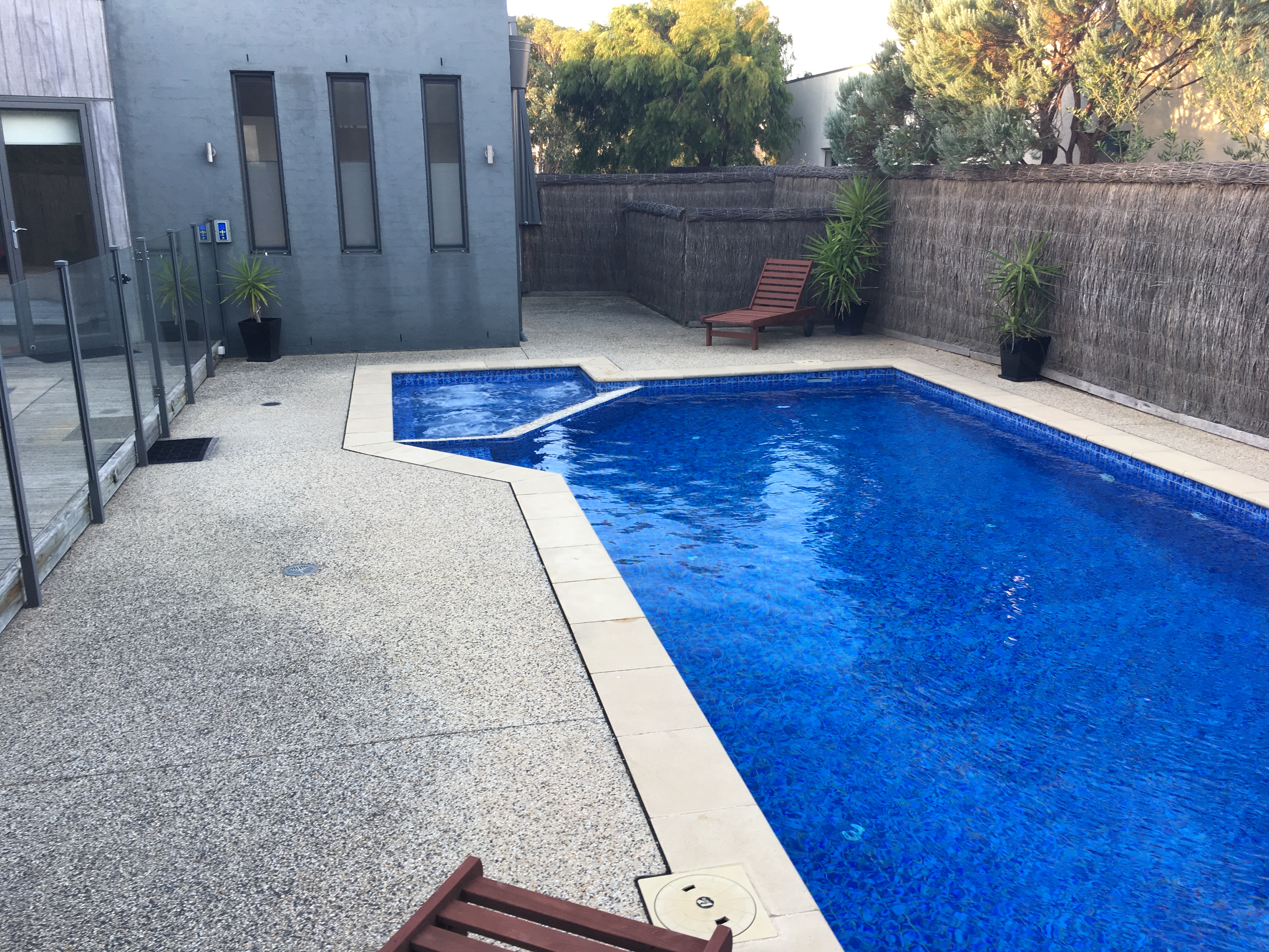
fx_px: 1063
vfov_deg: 48.2
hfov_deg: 61.7
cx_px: 634
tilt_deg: -15.0
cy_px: 476
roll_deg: +0.0
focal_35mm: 29
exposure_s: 1/50
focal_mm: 4.15
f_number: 2.2
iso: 25
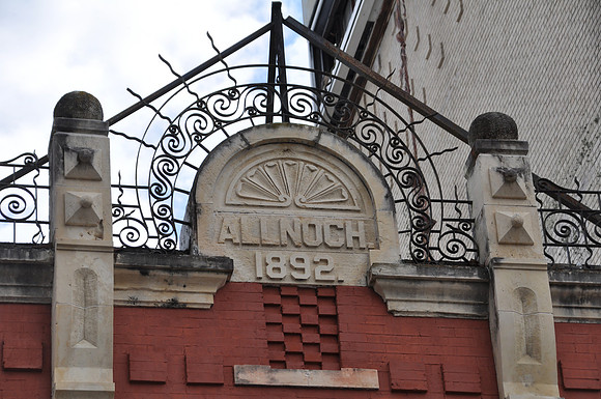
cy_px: 200
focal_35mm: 174
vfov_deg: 7.9
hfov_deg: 11.8
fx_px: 2901
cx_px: 300
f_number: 9
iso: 200
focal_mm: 116
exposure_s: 1/320
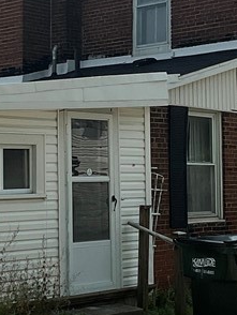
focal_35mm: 101
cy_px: 107
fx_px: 921
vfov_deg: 19.4
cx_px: 149
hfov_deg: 14.7
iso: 16
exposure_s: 1/4785
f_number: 1.8
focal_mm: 3
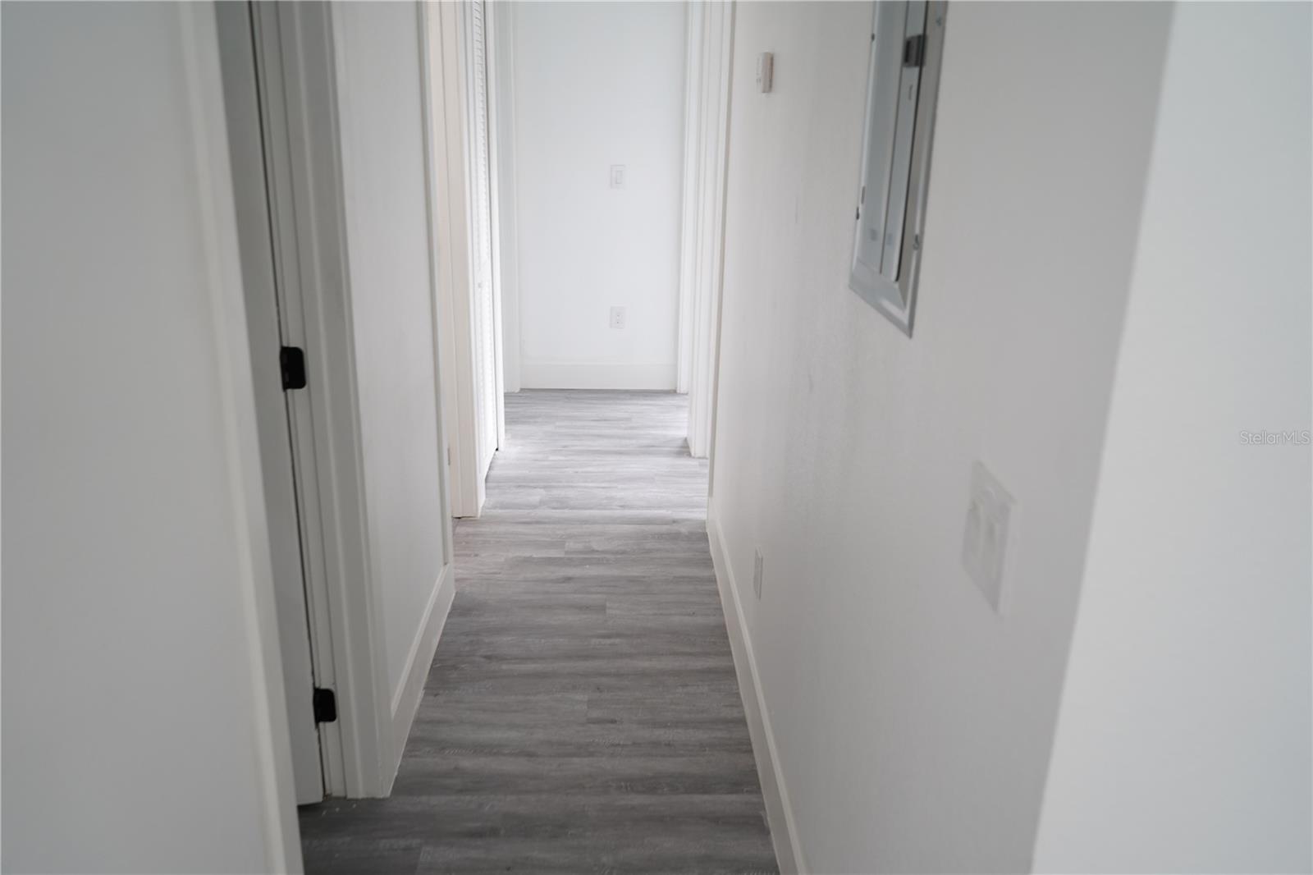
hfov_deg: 65.5
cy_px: 438
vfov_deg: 46.4
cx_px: 656
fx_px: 1021
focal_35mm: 28
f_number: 3.5
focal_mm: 28
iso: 200
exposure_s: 1/30
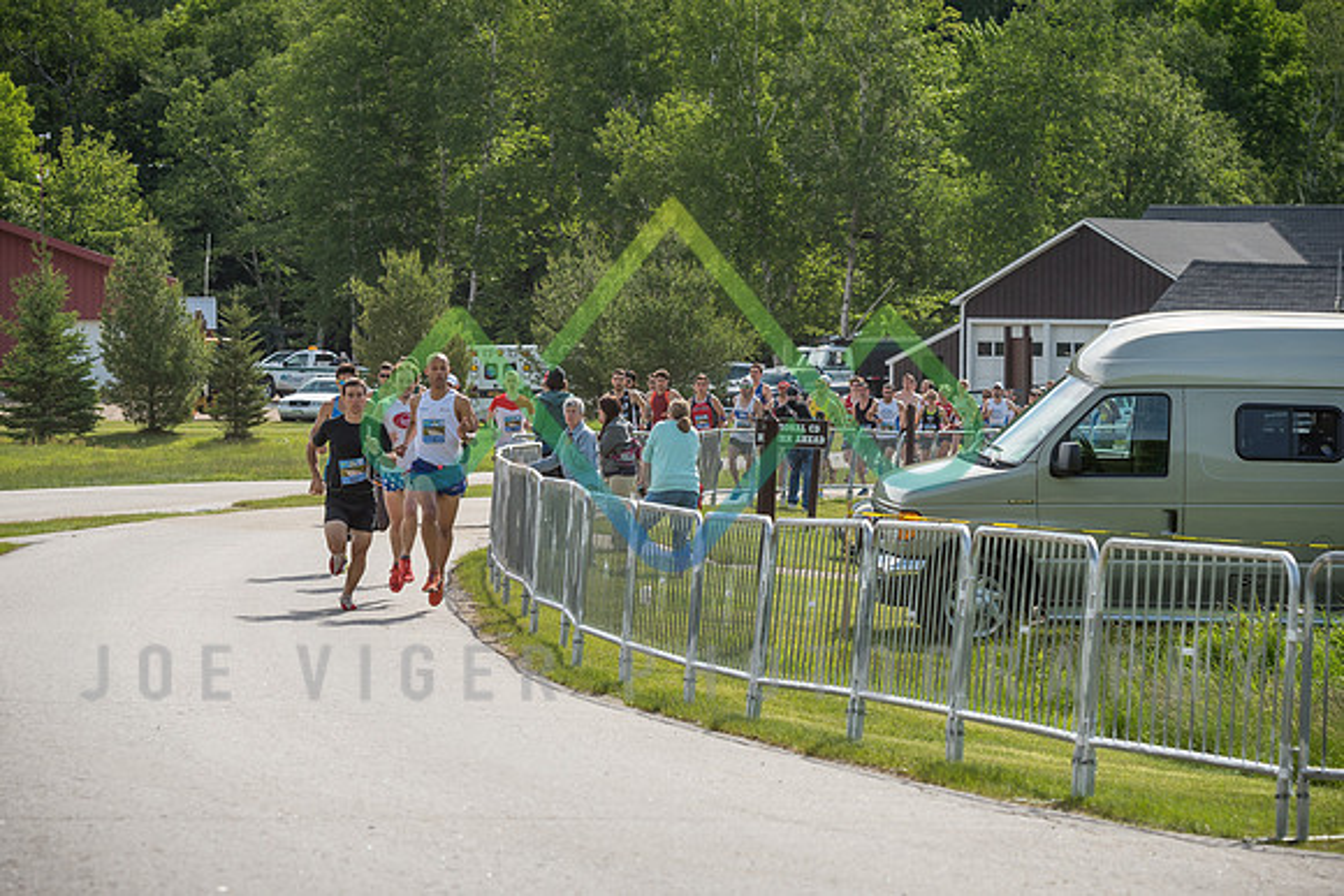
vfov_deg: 9.0
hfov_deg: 13.4
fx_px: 5724
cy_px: 577
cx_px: 758
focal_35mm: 153
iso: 200
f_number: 5.6
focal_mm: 112
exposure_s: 1/1250
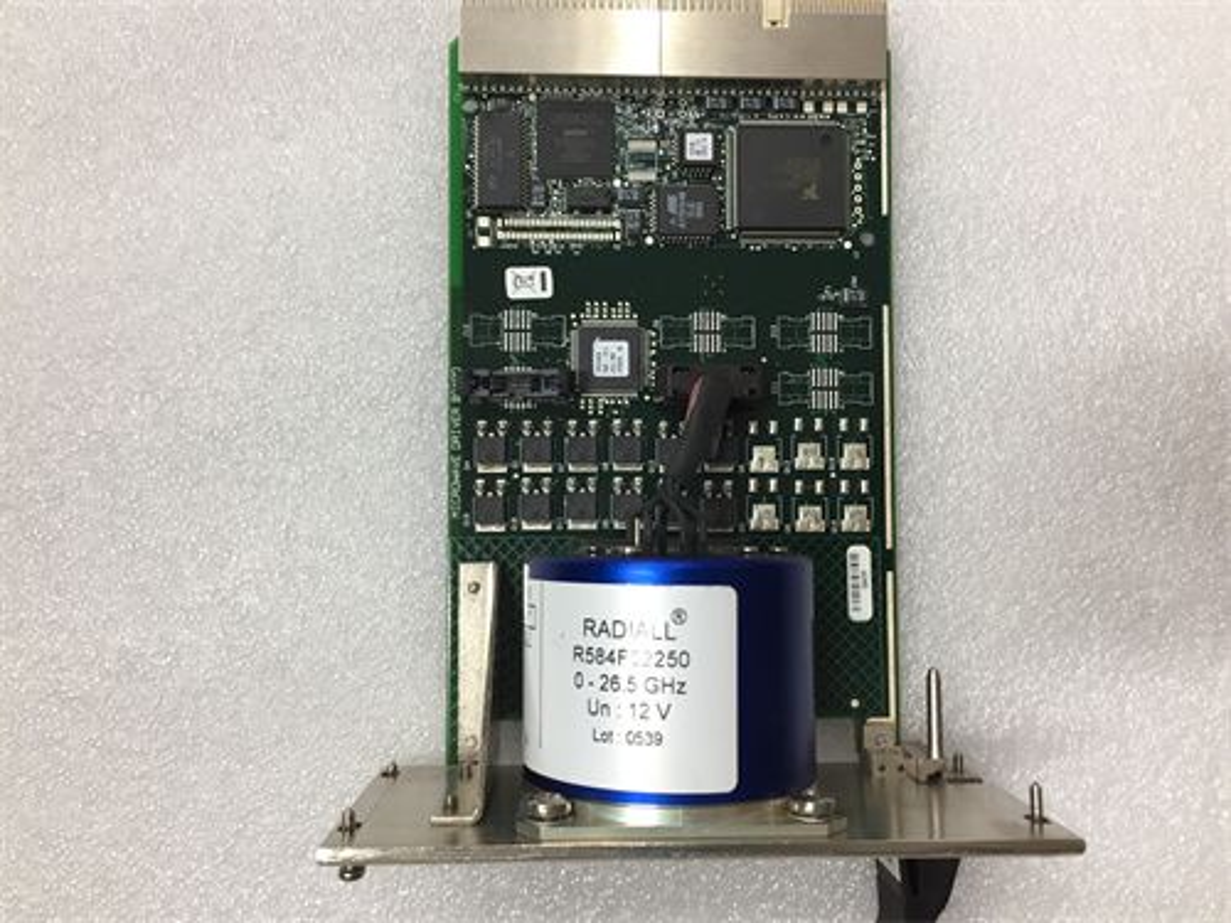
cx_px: 616
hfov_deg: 61.7
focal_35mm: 29
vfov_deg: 48.2
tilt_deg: -86.6
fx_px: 1031
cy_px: 462
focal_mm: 4.15
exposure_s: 1/33
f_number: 2.2
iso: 80
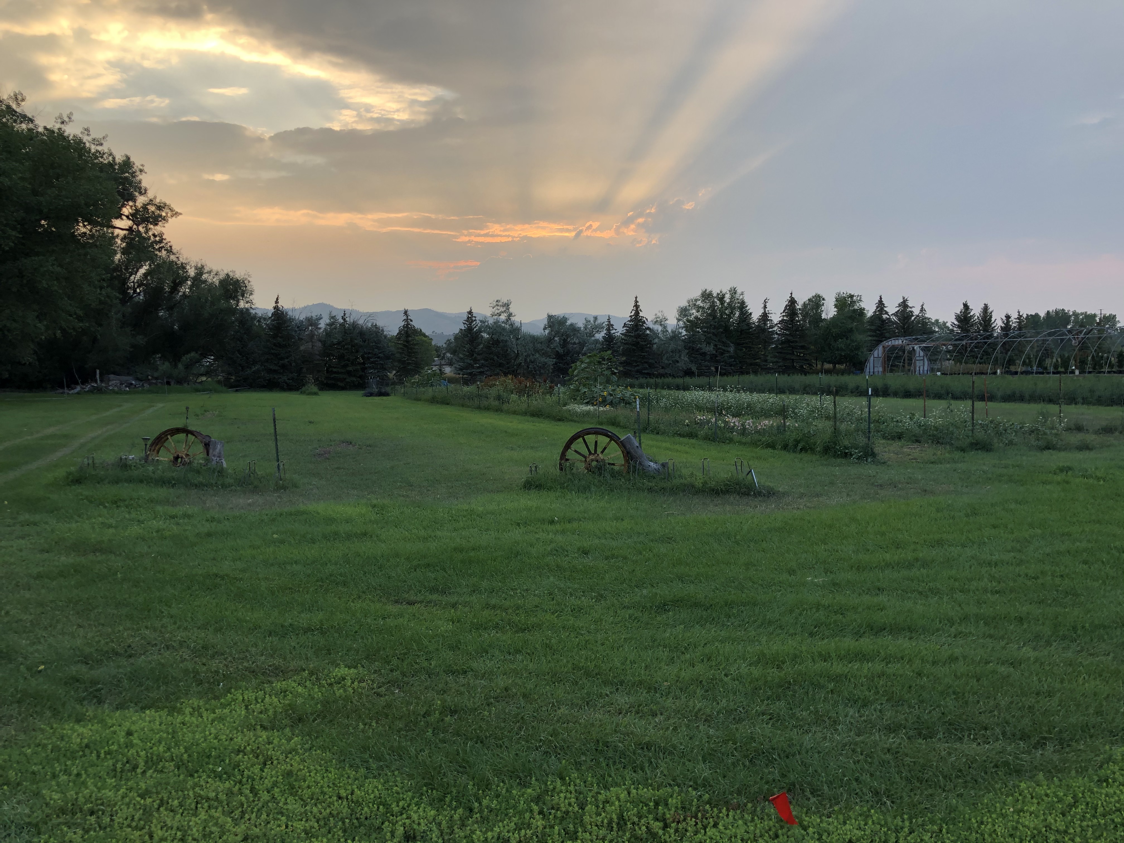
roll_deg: +2.1
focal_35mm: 28
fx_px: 909
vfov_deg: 49.7
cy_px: 422
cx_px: 562
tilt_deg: -3.0
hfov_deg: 63.4
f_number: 1.8
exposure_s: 1/120
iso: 25
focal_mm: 3.99
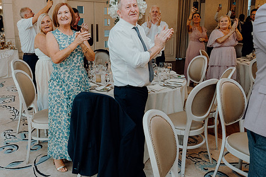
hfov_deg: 57.2
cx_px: 123
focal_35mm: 33
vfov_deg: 39.8
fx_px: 244
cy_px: 73
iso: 2500
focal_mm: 24
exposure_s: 1/160
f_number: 3.5
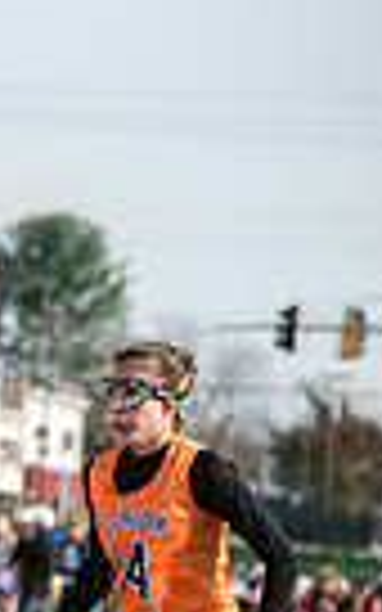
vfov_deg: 3.6
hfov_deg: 2.2
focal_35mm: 586
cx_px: -872
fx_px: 9761
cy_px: 601
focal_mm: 135
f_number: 5
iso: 250
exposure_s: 1/1600
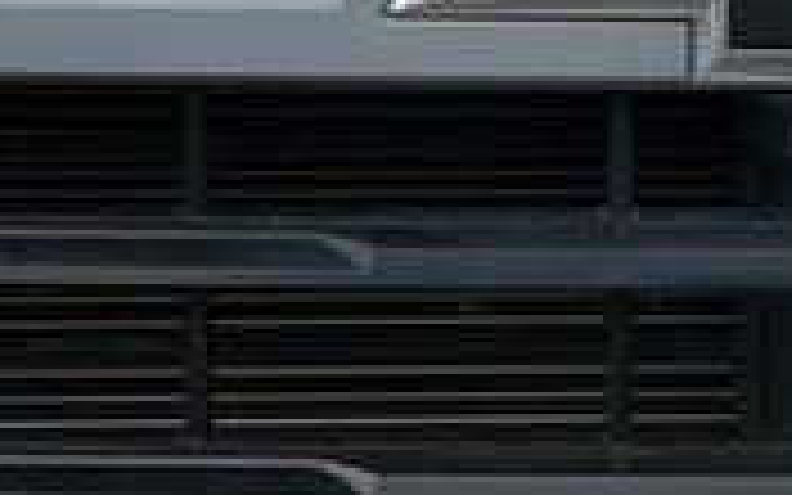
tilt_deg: -6.7
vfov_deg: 6.5
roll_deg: +0.0
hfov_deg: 10.4
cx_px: 711
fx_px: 4317
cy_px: 22
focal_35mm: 200
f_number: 1.6
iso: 50
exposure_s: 1/2208
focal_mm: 5.96
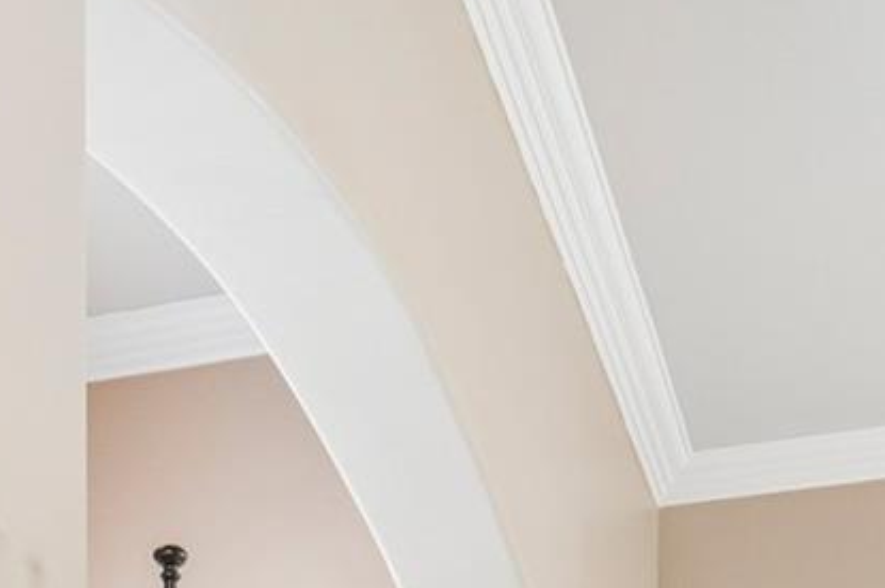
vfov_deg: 13.5
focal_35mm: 79
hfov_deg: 25.6
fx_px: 1940
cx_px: 318
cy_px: 1333
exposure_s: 1/10
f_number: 8
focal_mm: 16
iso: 400
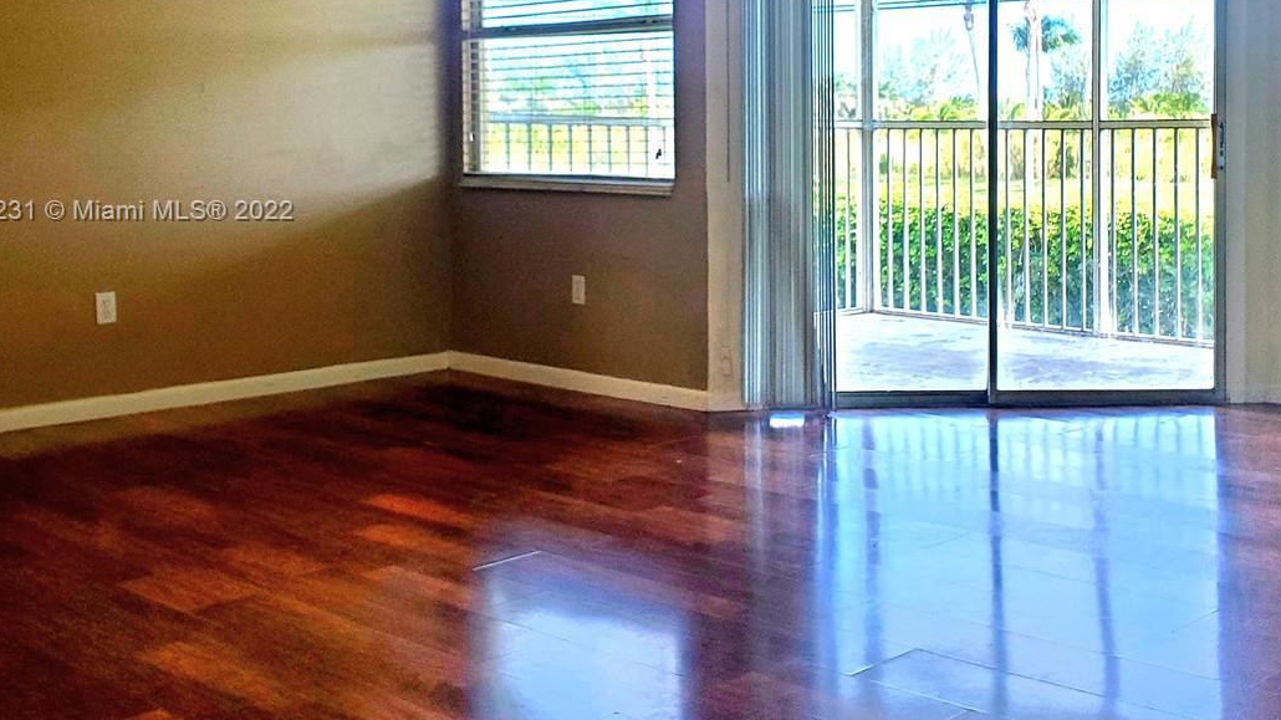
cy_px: 213
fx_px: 1494
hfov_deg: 45.4
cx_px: 890
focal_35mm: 44
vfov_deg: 26.9
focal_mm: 4.3
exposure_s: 1/120
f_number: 2.4
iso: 250
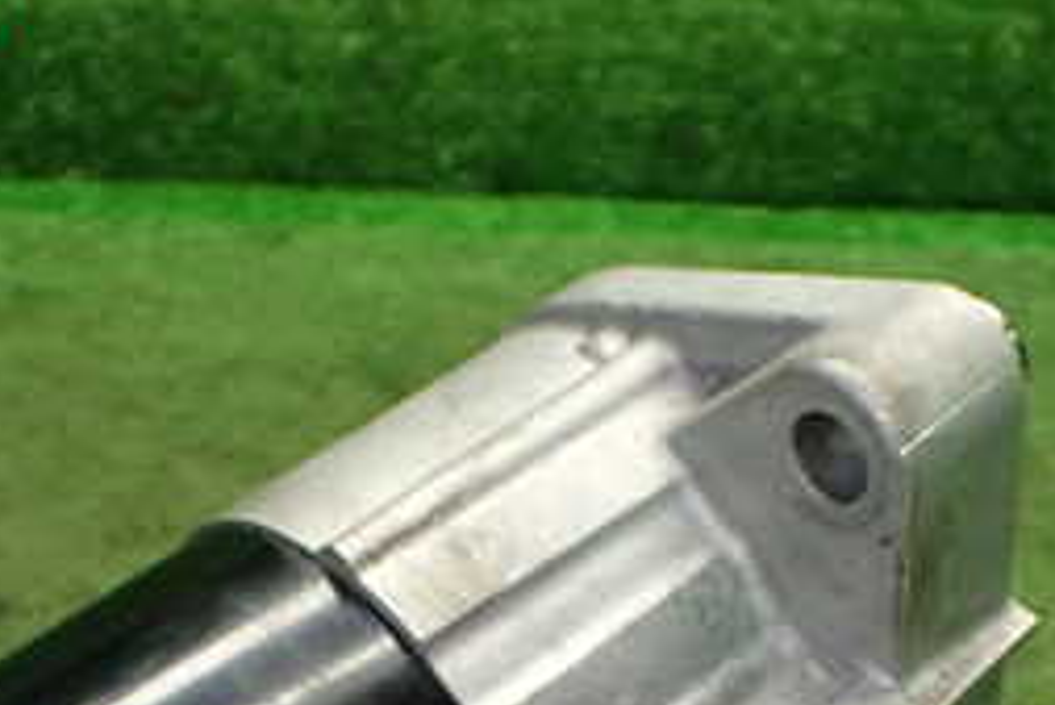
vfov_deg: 17.4
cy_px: 897
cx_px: 484
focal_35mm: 74
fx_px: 2170
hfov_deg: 27.3
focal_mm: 5.4
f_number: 2.3
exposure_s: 1/125
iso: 500
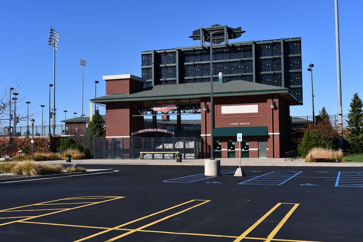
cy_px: 121
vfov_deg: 29.9
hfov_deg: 43.6
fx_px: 454
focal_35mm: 45
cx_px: 182
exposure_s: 1/320
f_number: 9
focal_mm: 30
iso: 100
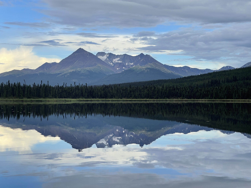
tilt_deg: +0.4
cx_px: 126
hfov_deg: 30.3
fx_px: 464
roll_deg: -0.9
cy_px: 94
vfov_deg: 22.9
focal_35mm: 64
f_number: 2.2
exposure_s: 1/490
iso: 20
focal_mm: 7.5
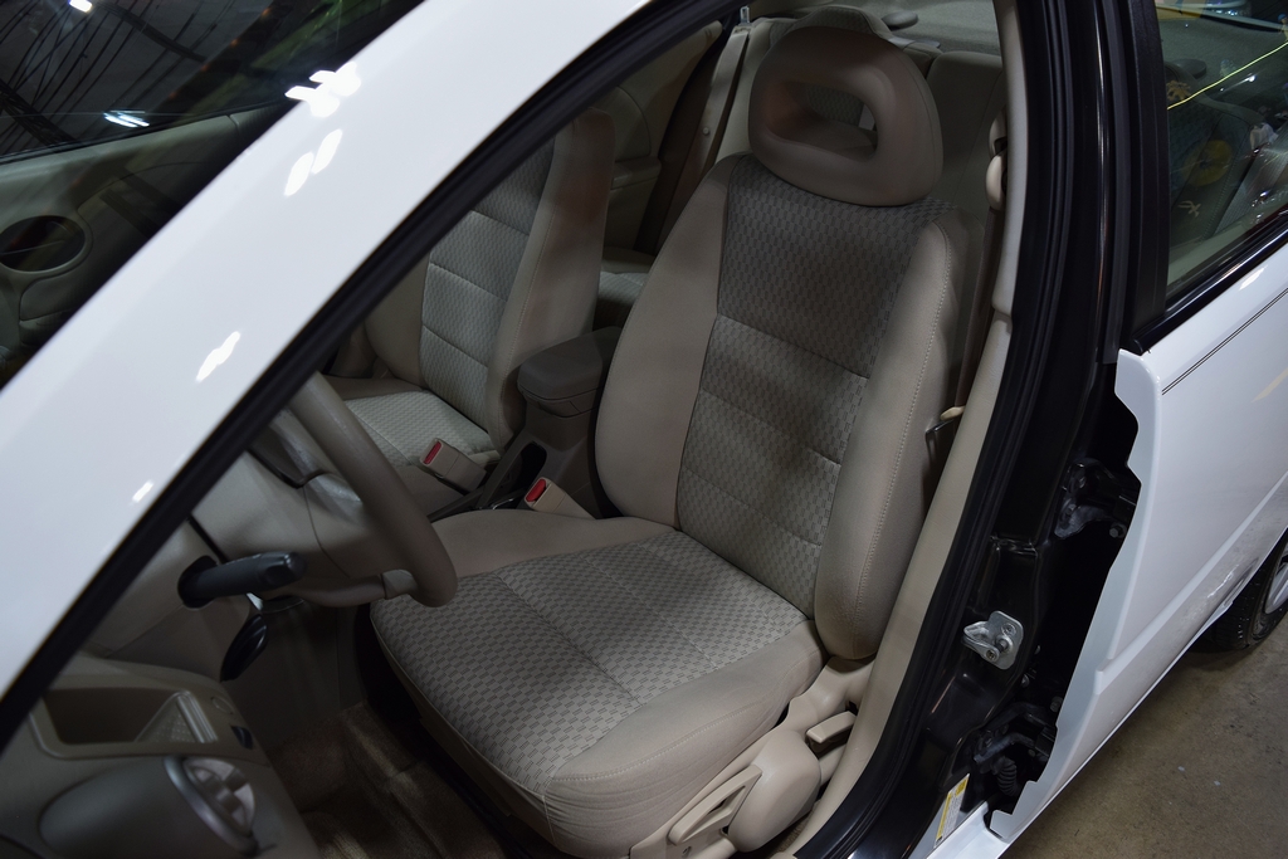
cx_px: 644
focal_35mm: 27
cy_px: 430
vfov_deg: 47.9
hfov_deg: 67.4
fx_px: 966
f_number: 4
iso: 560
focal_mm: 18
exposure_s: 1/60
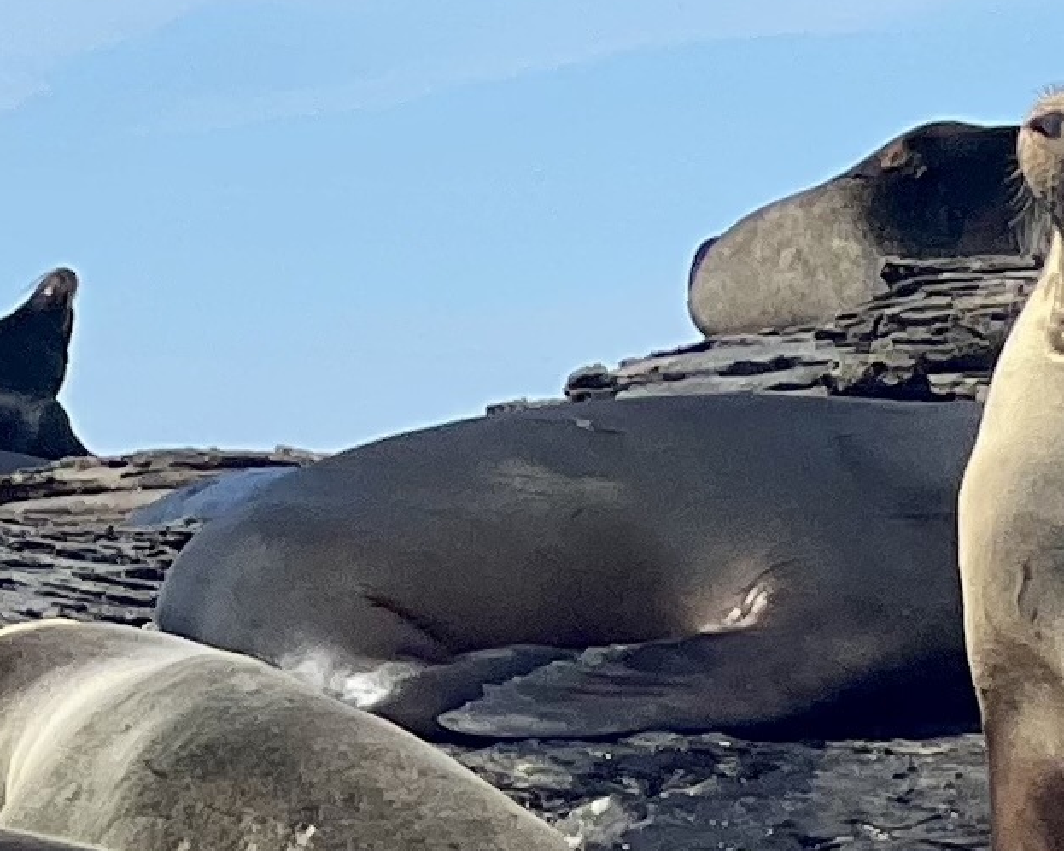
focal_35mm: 259
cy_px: 830
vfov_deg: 6.0
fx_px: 8153
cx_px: 1790
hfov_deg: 7.3
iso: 32
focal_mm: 9
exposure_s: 1/1248
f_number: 2.8
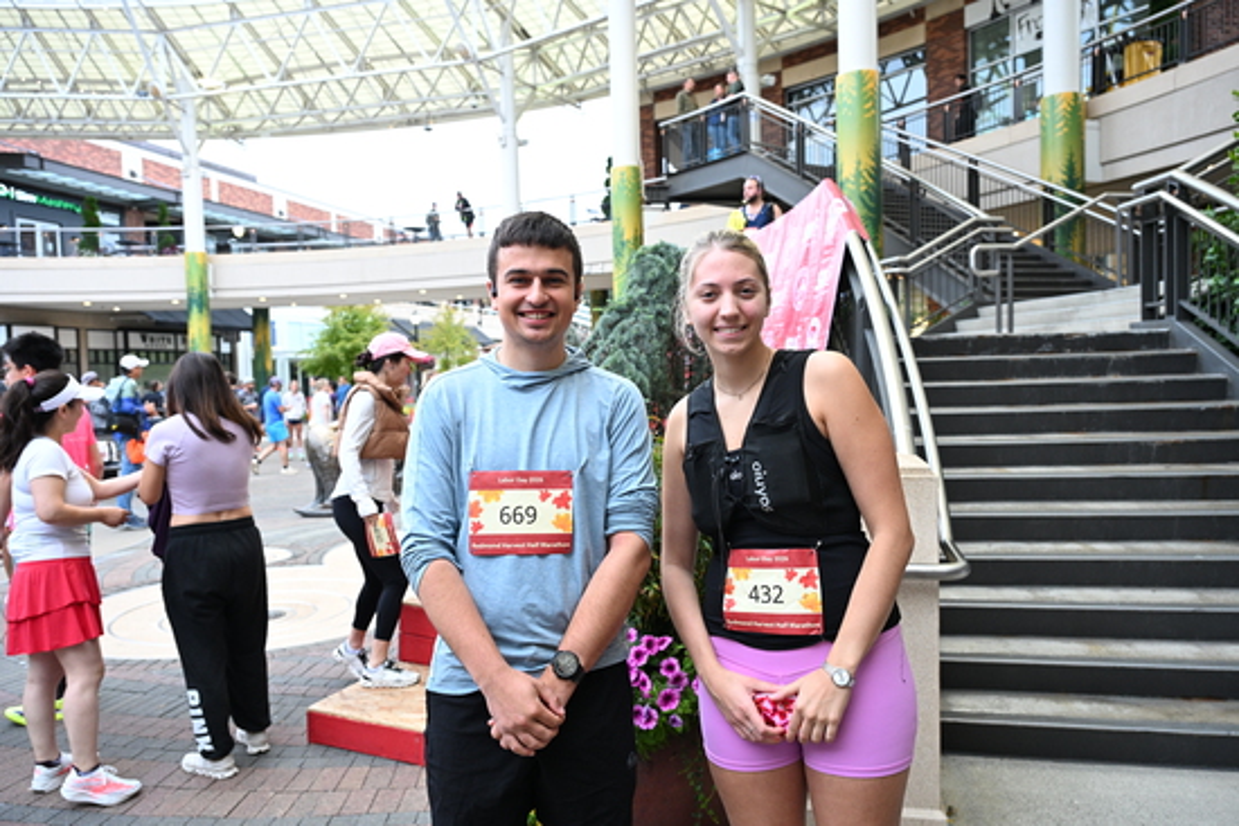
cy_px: 413
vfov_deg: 48.0
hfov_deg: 67.4
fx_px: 929
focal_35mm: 27
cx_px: 620
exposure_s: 1/250
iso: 2000
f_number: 4
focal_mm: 27
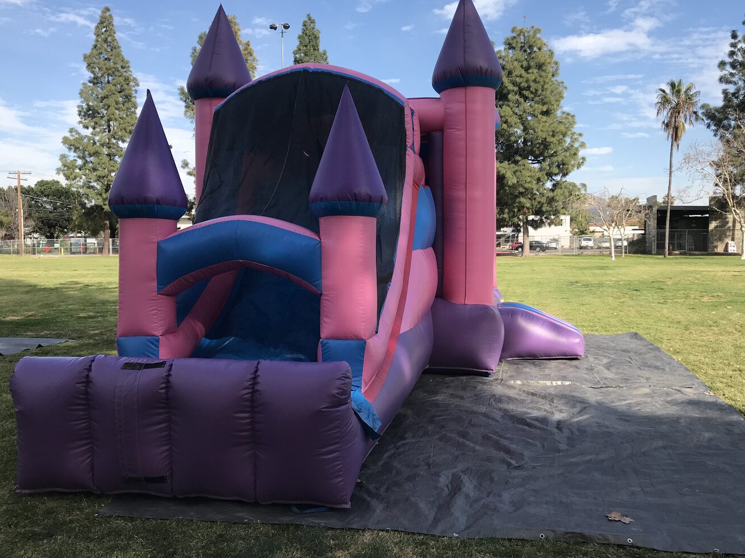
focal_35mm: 34
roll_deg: -0.1
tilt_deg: -2.5
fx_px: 732
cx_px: 404
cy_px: 289
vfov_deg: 41.8
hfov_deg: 53.9
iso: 20
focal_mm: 3.99
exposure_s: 1/1259
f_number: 1.8
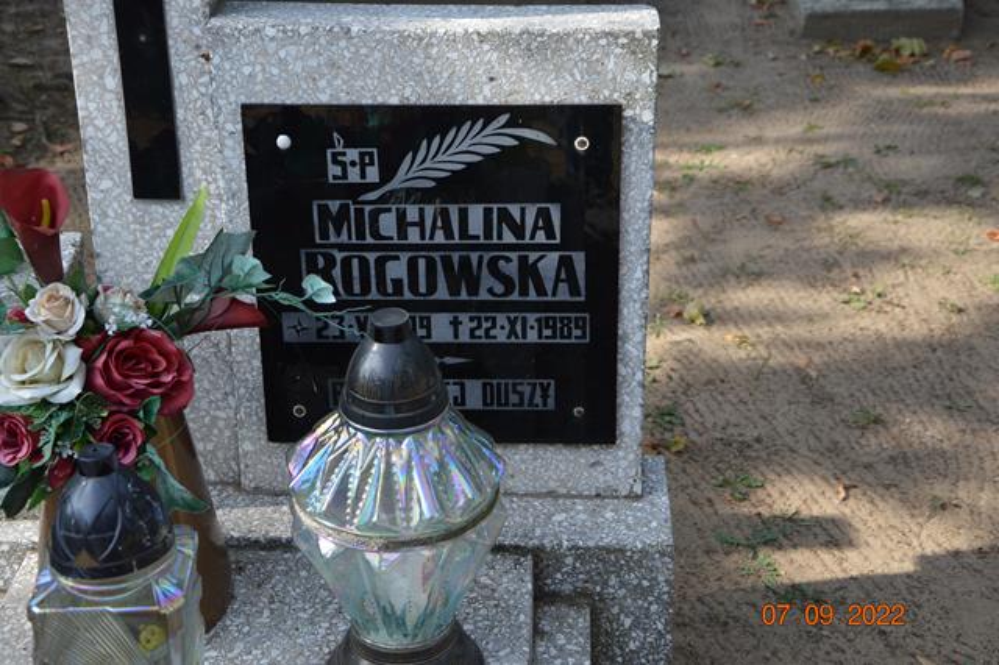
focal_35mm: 60
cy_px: 332
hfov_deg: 33.4
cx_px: 500
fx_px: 1664
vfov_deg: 22.6
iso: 100
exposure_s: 1/125
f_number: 5.6
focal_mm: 40
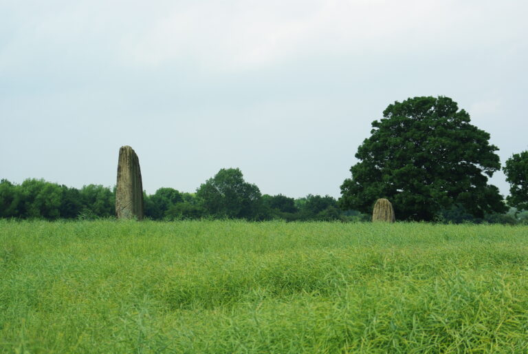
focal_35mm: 82
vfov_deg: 16.7
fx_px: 1204
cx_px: 264
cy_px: 177
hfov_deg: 24.7
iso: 100
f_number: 8
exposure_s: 1/250
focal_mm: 55
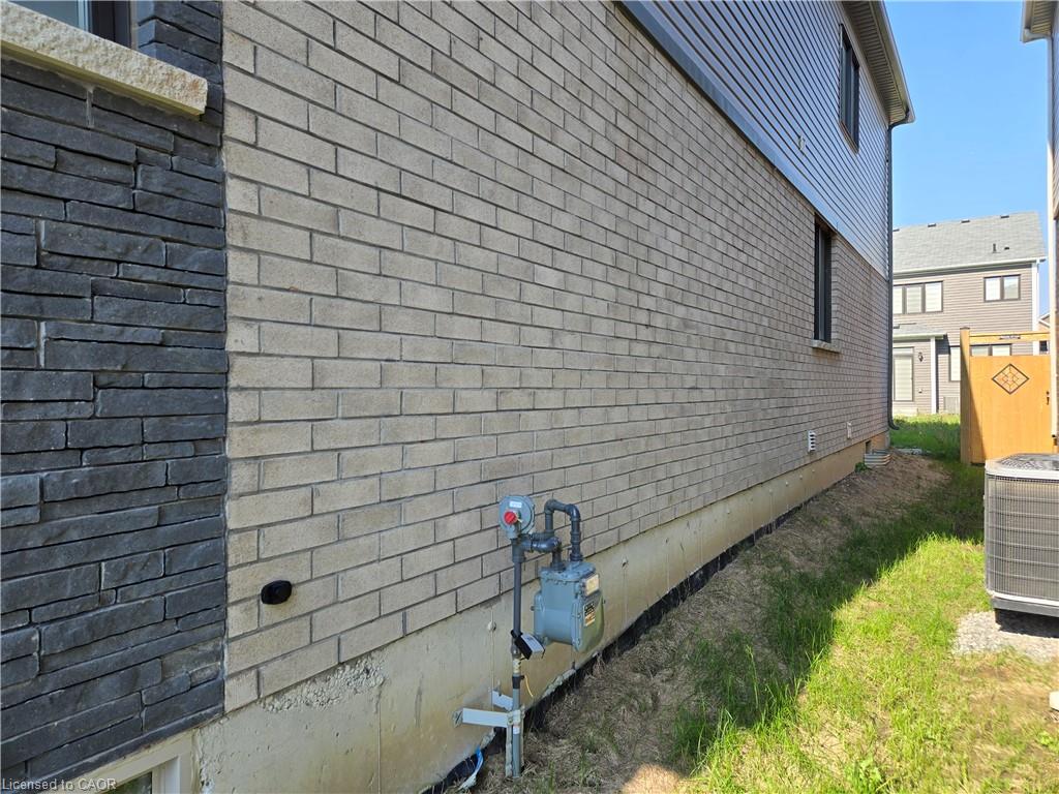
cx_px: 530
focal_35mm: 23
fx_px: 704
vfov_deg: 58.9
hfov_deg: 73.9
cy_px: 397
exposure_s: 1/652
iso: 25
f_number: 1.8
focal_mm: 5.4
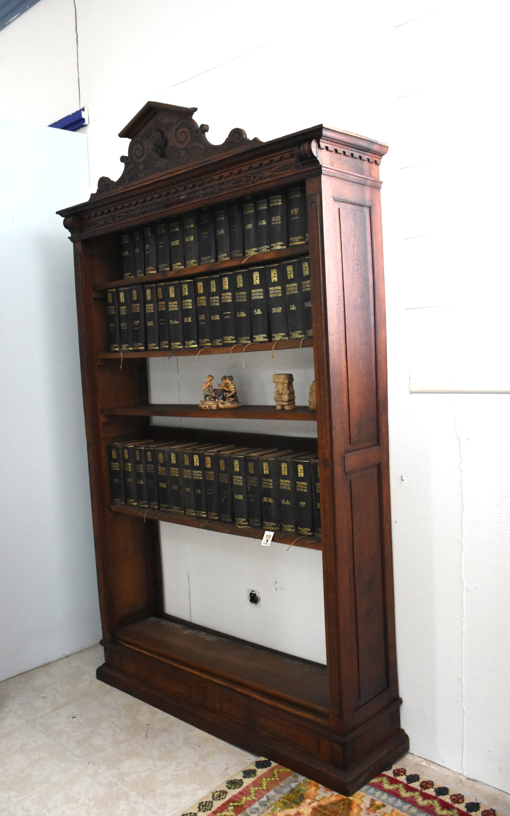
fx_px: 689
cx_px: 240
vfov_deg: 61.2
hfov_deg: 40.6
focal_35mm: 31
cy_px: 406
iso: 3200
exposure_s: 1/60
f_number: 4
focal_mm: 20
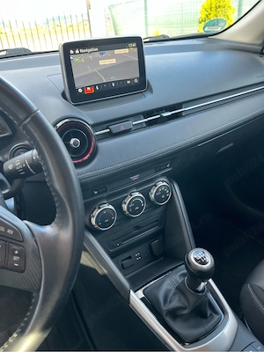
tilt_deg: -28.3
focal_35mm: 26
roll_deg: +5.6
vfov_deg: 67.3
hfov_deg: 53.1
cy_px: 176
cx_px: 132
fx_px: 264
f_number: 1.6
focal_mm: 5.1
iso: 100
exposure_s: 1/121
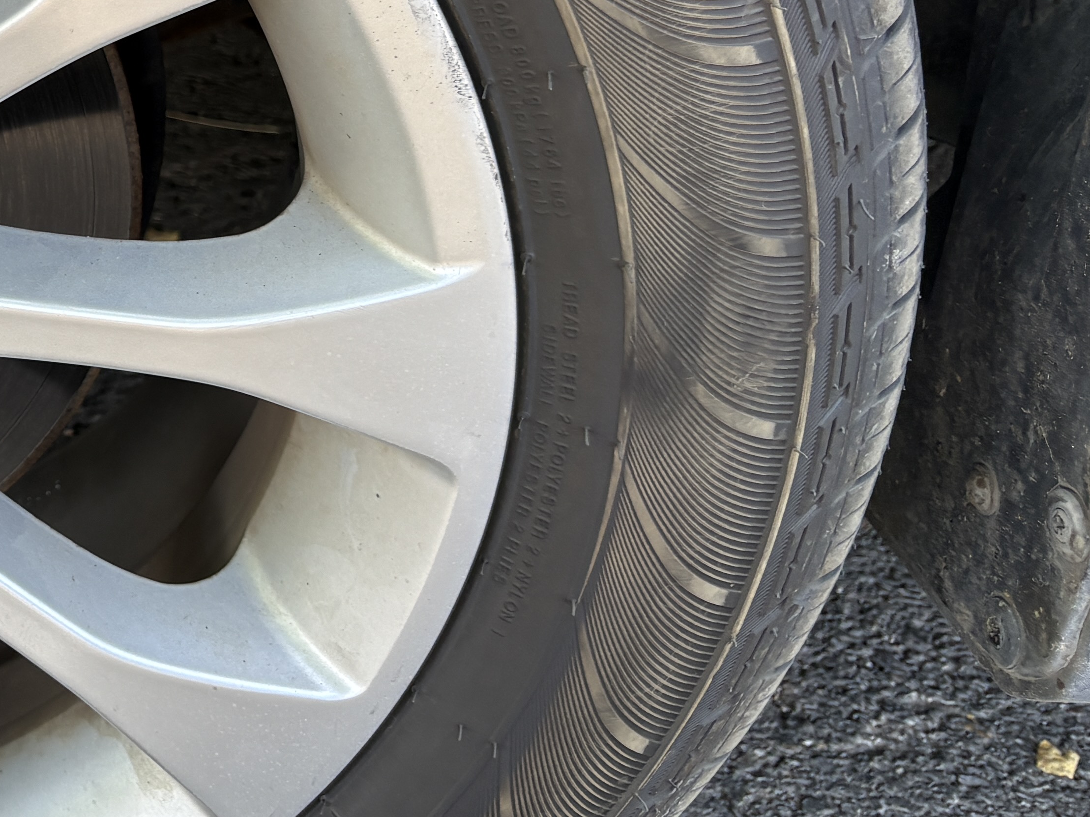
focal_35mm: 67
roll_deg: +0.3
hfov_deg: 25.6
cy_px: -10
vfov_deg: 21.1
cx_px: -260
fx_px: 2109
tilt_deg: -25.3
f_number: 1.6
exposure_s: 1/122
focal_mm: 5.96
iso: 32
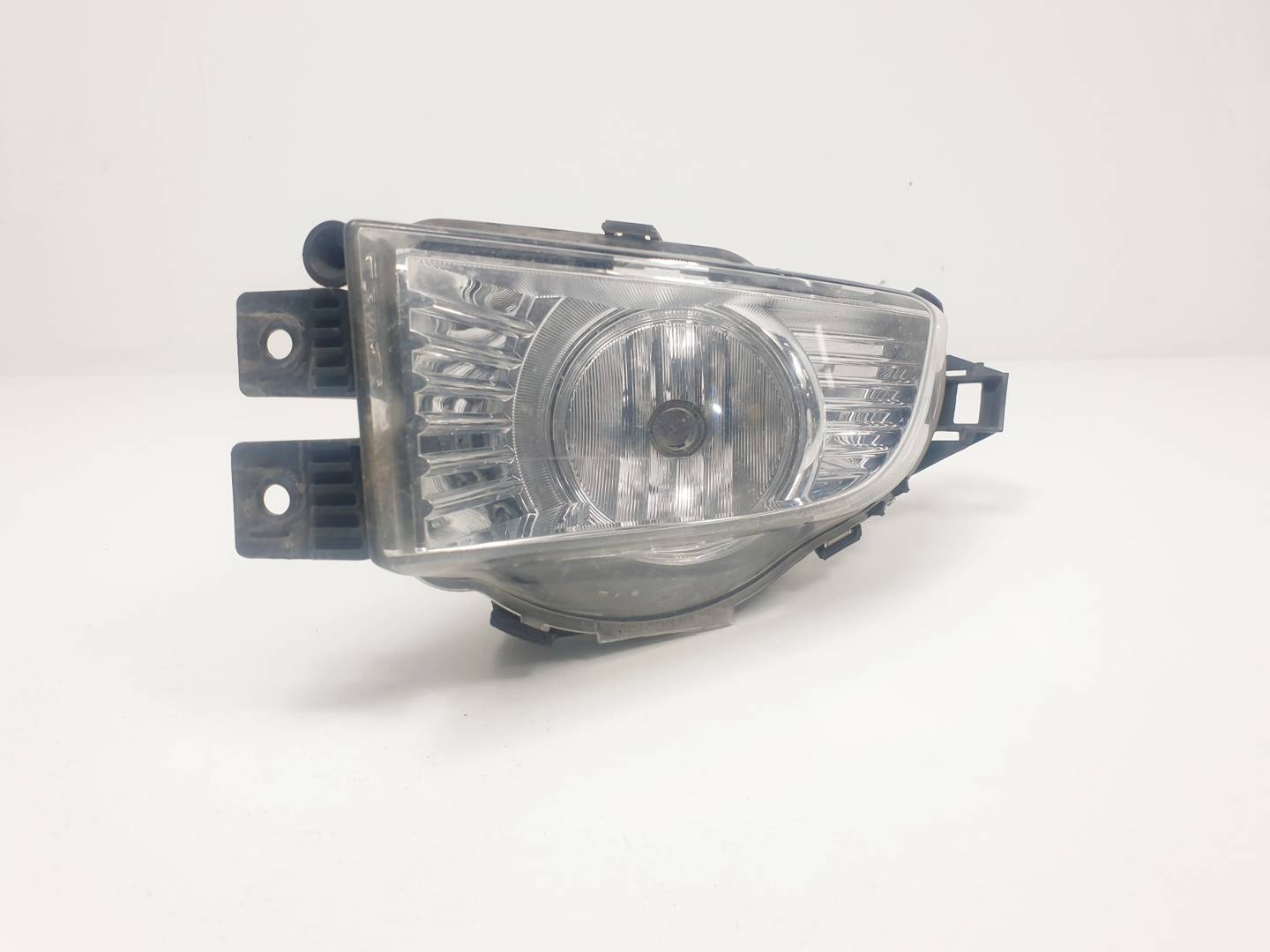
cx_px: 635
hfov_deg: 67.3
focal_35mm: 26
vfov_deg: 53.1
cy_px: 476
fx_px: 954
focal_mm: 4.3
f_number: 2.4
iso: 50
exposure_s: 1/283
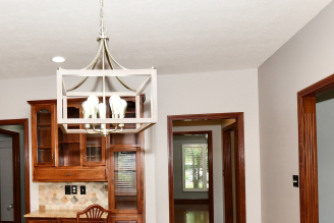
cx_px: 90
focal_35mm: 32
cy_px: 173
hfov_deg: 56.2
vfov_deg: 39.8
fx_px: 297
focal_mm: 14
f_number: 6.3
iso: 640
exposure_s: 1/60
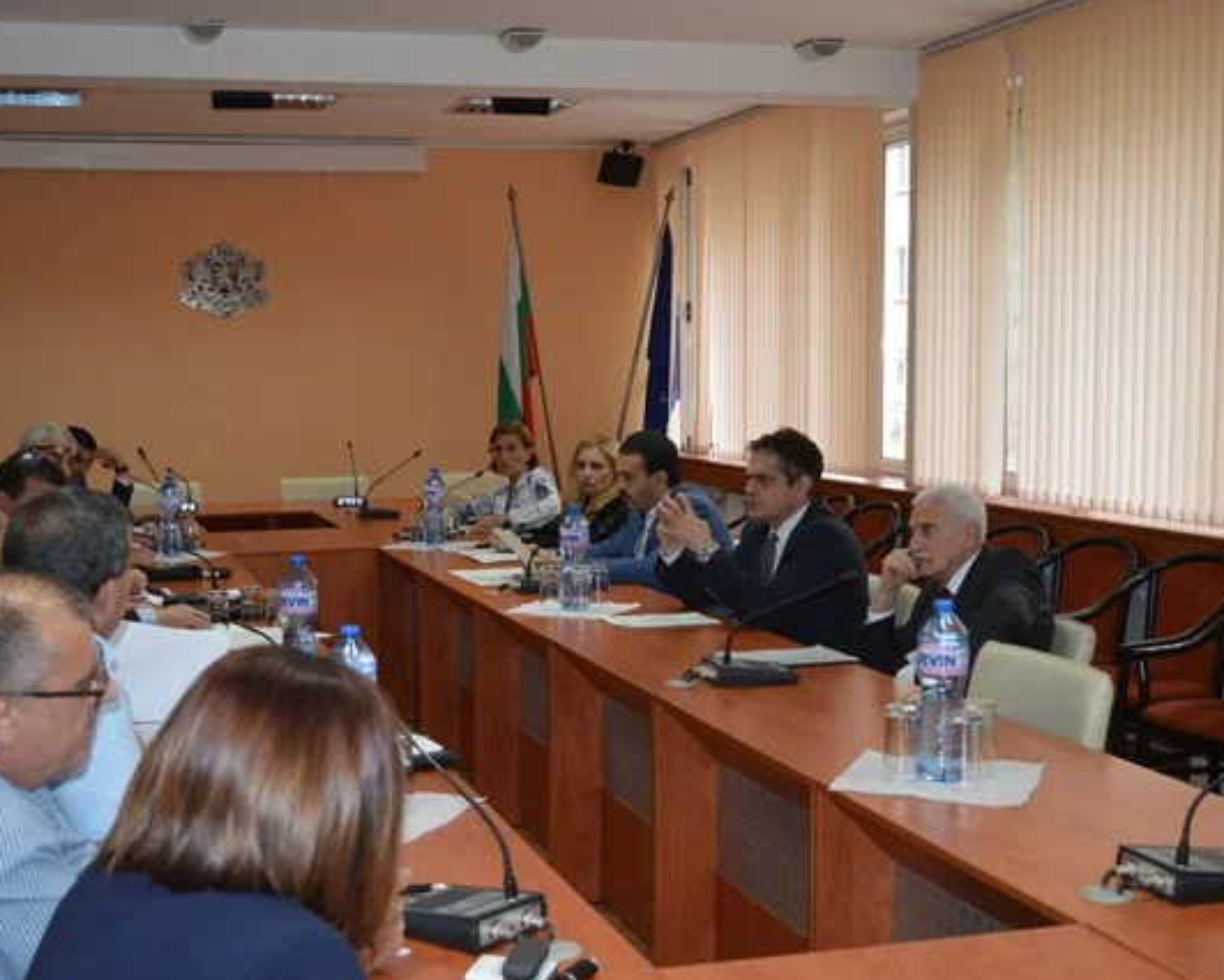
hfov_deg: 38.1
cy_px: 556
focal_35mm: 49
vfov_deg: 31.0
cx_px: 484
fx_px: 1765
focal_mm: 23
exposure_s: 1/80
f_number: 4
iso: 400
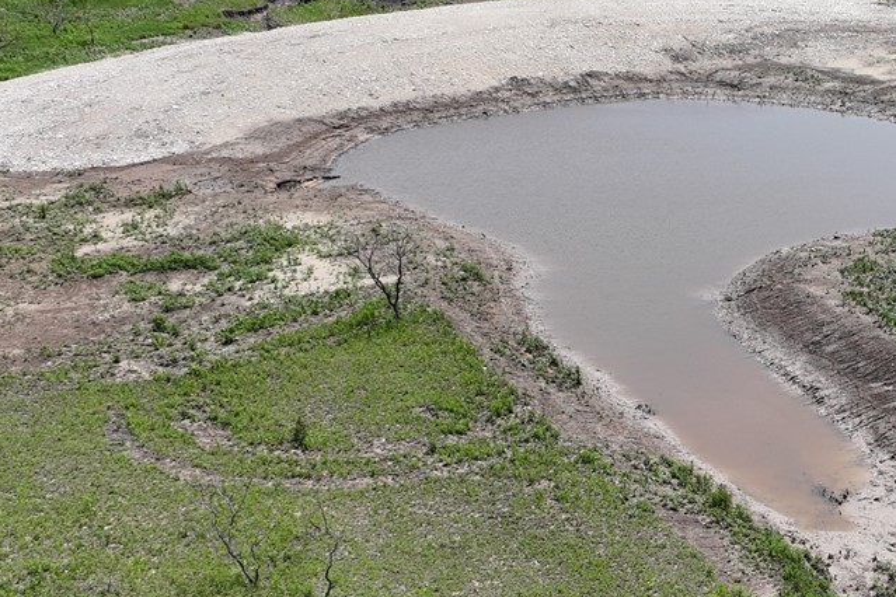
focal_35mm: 80
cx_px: 957
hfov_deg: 23.9
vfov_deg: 17.0
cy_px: 442
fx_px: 1991
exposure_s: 1/2000
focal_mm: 12.29
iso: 120
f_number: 2.8
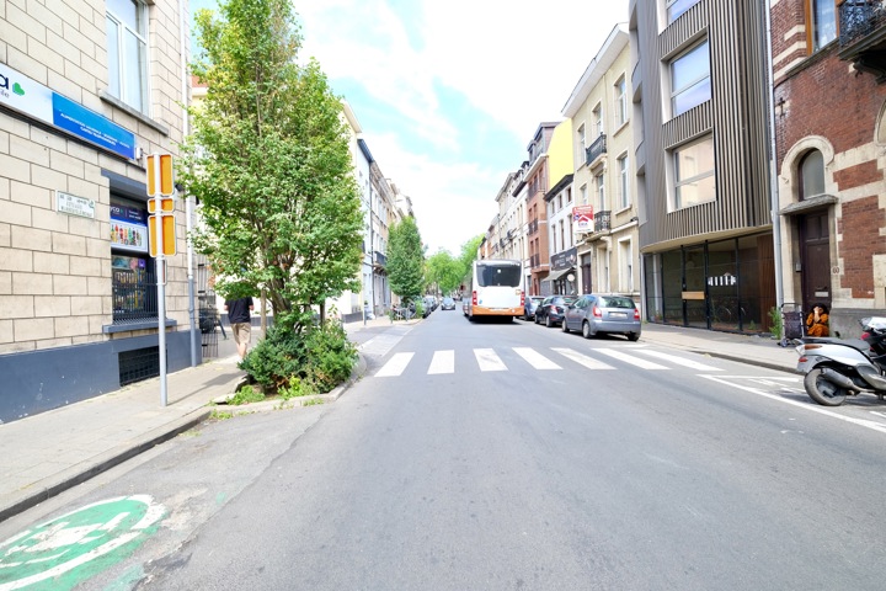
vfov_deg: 77.3
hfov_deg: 100.4
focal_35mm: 15
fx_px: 369
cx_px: 443
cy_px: 296
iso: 320
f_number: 5.6
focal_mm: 10
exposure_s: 1/110
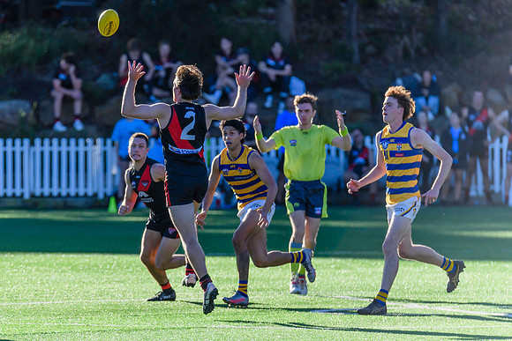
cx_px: 194
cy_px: 136
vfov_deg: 2.4
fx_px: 8282
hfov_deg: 3.5
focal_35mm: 582
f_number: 6
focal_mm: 450
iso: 800
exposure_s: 1/2000
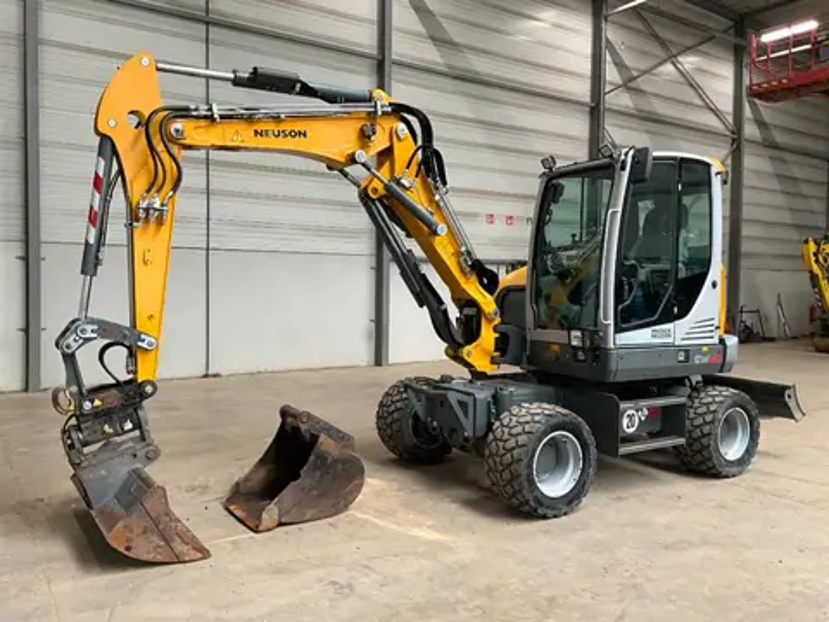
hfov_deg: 61.7
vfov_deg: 48.2
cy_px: 311
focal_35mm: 29
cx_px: 414
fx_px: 695
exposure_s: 1/60
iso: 80
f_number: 1.8
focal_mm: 3
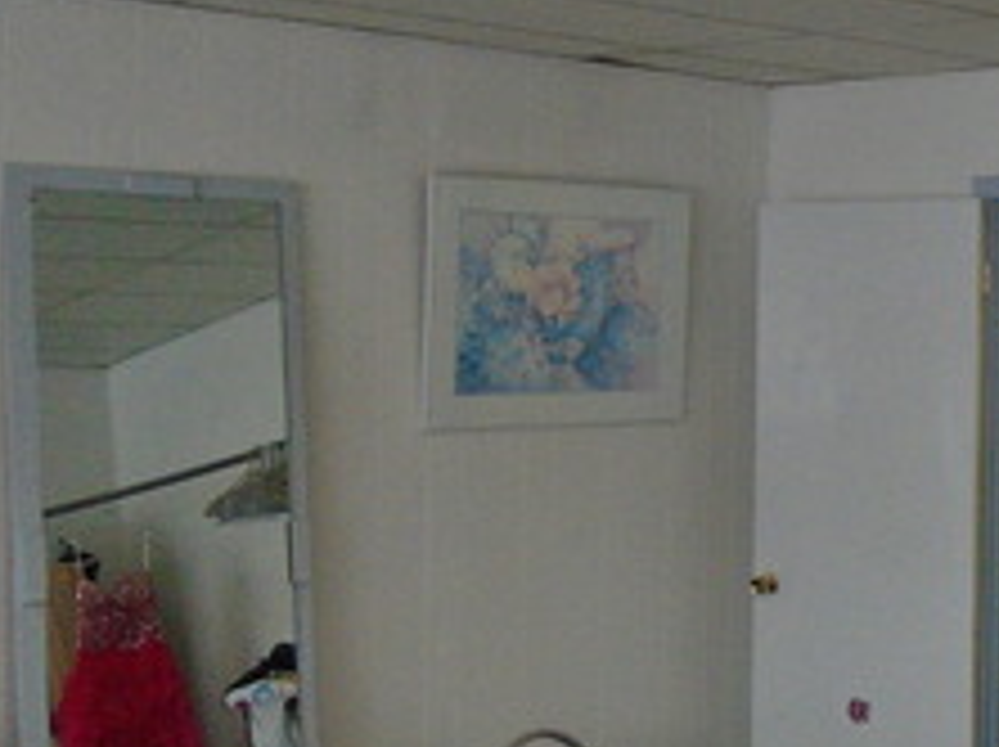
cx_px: 1138
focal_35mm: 75
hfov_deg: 24.1
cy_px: 378
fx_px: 2162
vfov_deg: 19.6
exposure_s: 1/100
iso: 400
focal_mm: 4.6
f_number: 3.2
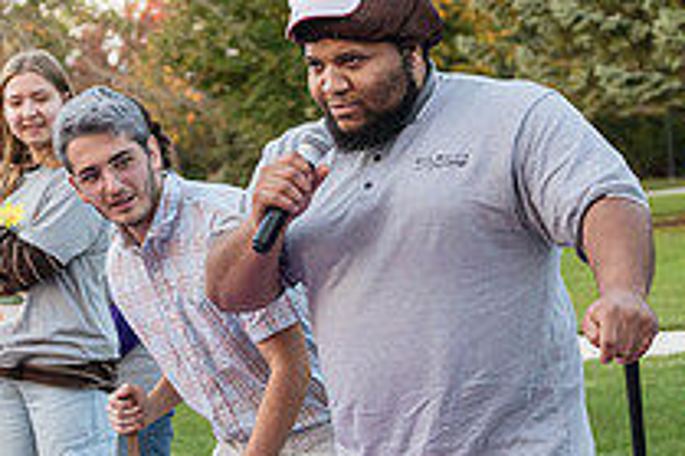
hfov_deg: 16.4
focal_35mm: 125
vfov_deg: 10.9
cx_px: 374
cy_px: 267
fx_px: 2377
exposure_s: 1/400
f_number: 3.2
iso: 800
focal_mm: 45
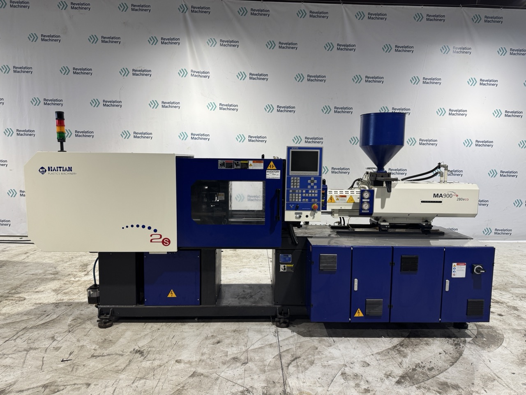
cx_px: 263
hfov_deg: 71.6
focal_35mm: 24
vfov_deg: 56.8
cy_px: 198
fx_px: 365
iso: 100
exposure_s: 1/120
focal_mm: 6.76
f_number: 1.78
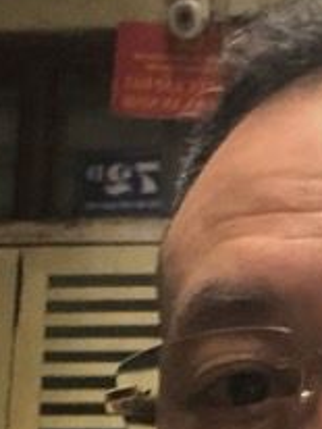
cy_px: 410
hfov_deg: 9.3
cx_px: 86
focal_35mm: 159
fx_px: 1968
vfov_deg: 12.3
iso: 320
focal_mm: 2.87
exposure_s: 1/50
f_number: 2.2
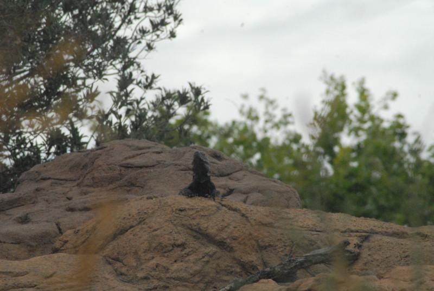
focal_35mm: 450
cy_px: 146
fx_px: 5436
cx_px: 217
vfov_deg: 3.1
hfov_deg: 4.6
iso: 1600
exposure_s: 1/1250
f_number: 18
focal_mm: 300
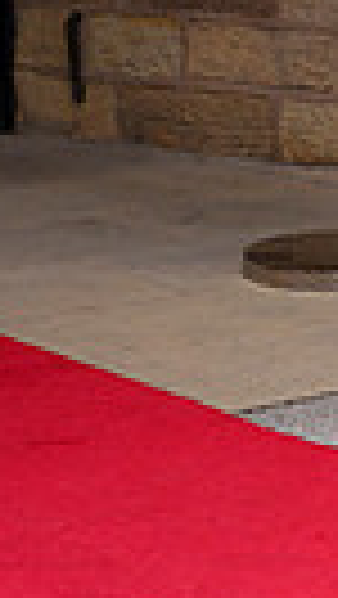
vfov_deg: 12.3
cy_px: 96
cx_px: 1330
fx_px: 2767
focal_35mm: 174
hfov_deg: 5.9
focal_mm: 32.5
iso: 180
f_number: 6.3
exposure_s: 1/125
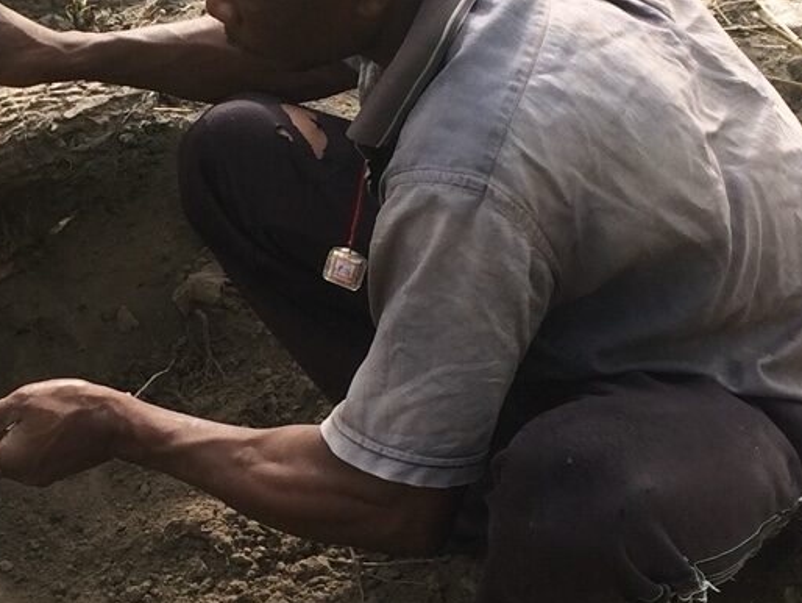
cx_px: -48
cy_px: 228
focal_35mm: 92
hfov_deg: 20.4
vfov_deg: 16.1
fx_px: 2132
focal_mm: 4.15
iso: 32
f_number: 2.2
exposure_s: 1/373
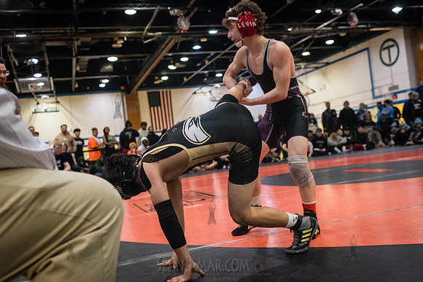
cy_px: 141
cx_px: 212
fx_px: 411
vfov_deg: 37.9
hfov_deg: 54.4
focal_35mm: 35
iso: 8000
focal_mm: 35
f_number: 4
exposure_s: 1/400
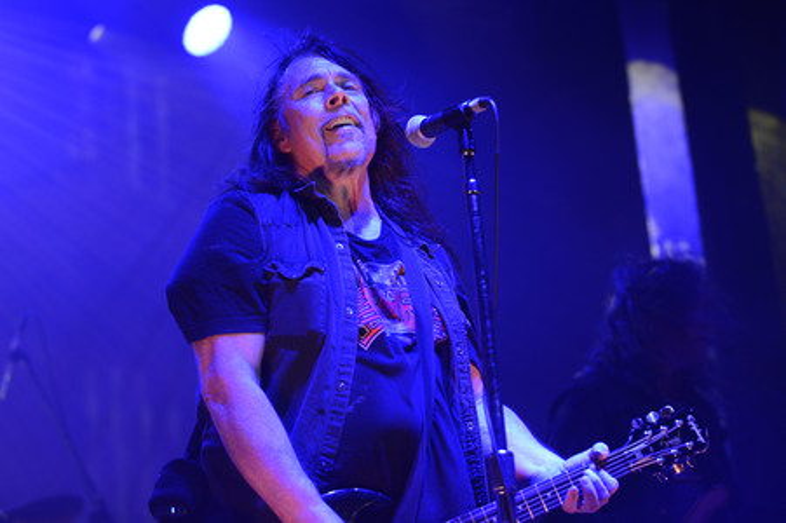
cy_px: 262
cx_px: 393
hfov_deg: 25.4
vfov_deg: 17.0
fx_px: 1745
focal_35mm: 80
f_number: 2.8
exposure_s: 1/200
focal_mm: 80
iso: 1600
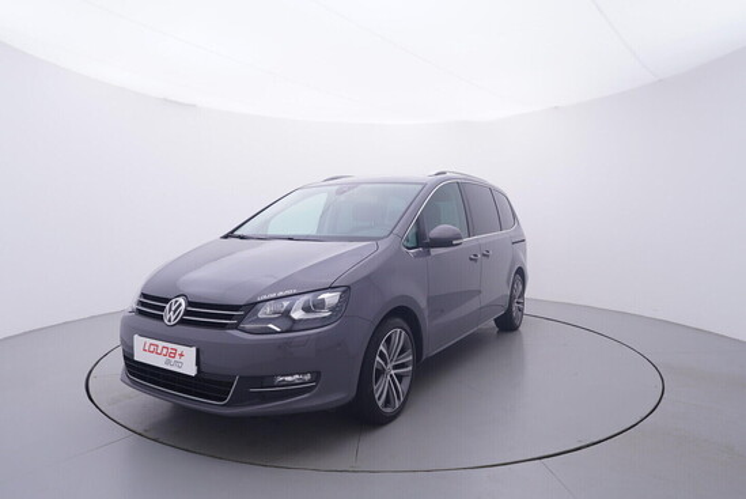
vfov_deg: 56.2
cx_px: 373
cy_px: 250
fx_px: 467
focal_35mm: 22
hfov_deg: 77.3
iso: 200
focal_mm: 15
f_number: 5
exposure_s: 1/80
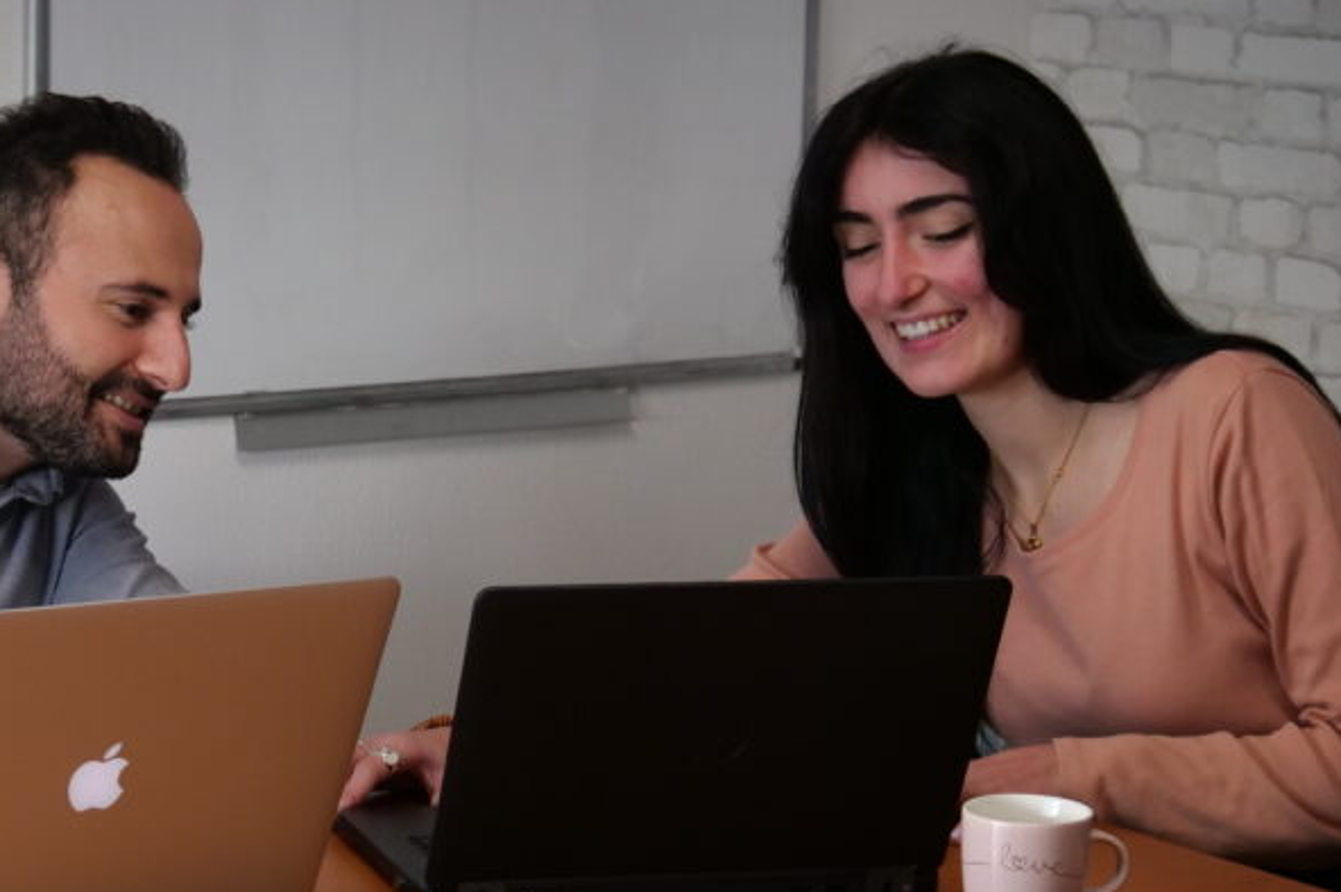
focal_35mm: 126
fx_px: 4691
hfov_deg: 16.2
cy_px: 448
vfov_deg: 10.9
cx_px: 283
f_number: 4
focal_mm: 35
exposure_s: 1/80
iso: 1000
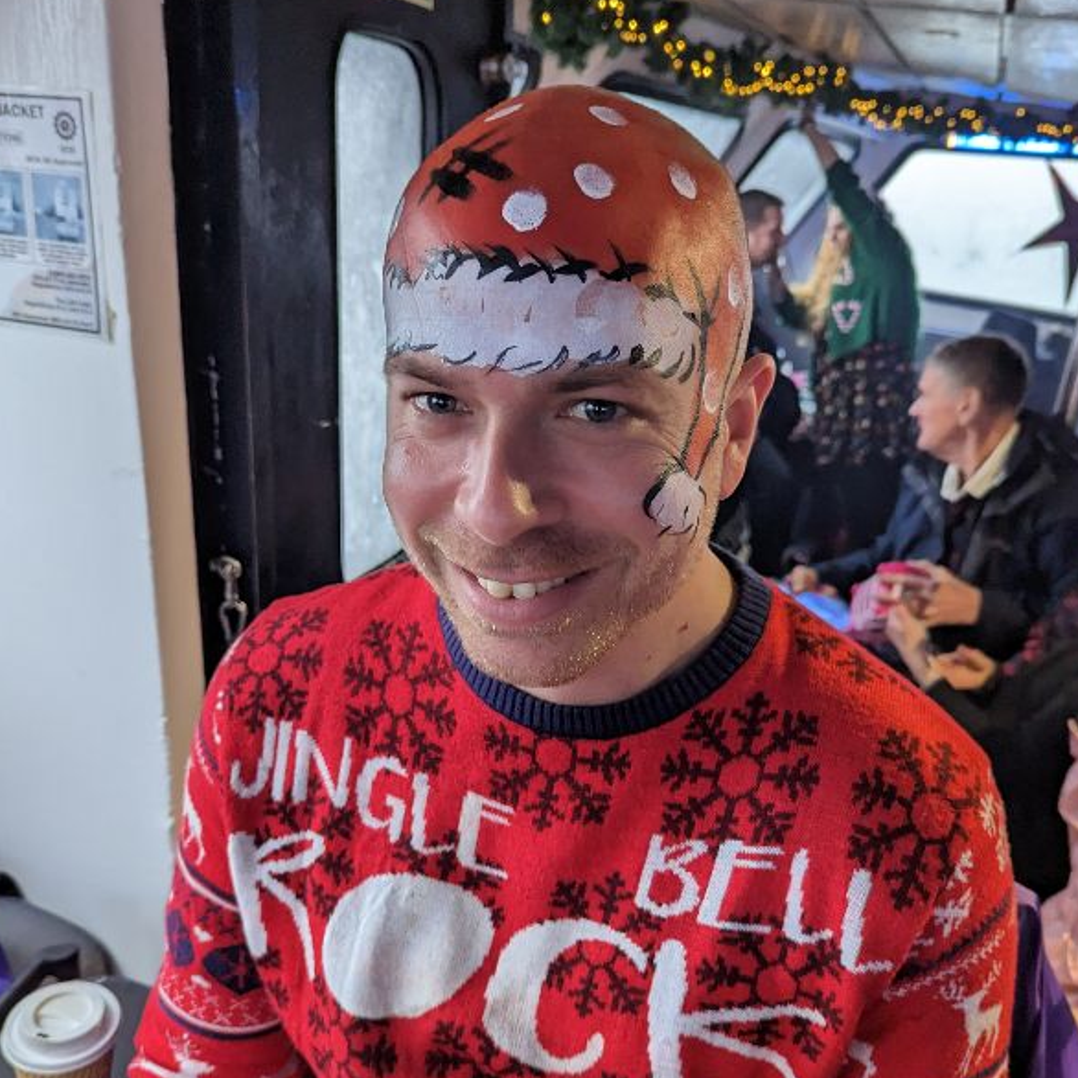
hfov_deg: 55.6
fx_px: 1022
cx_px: 537
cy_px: 622
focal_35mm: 29
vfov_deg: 55.4
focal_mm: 6.81
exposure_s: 1/67.7
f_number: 1.85
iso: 778
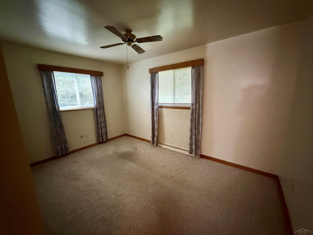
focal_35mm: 14
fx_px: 127
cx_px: 156
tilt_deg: -10.8
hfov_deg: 102.1
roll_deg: +2.1
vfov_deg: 85.7
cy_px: 118
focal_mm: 2.22
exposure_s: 1/30
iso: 1250
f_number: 2.2
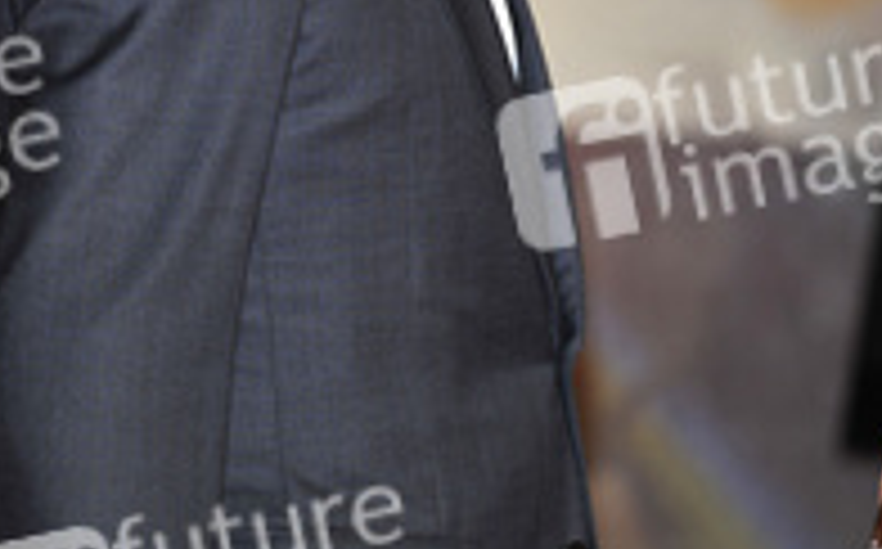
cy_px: -81
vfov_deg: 3.4
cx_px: 320
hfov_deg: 5.5
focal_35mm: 385
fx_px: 9244
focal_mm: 185
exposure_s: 1/250
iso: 800
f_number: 4
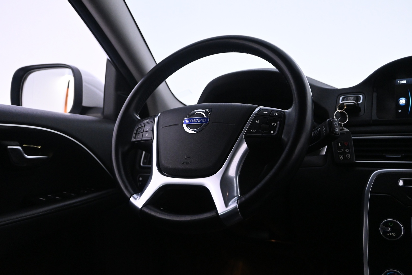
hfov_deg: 59.5
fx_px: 360
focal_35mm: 32
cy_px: 138
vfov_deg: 41.7
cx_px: 206
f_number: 4
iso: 3200
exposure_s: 1/60
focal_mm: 21
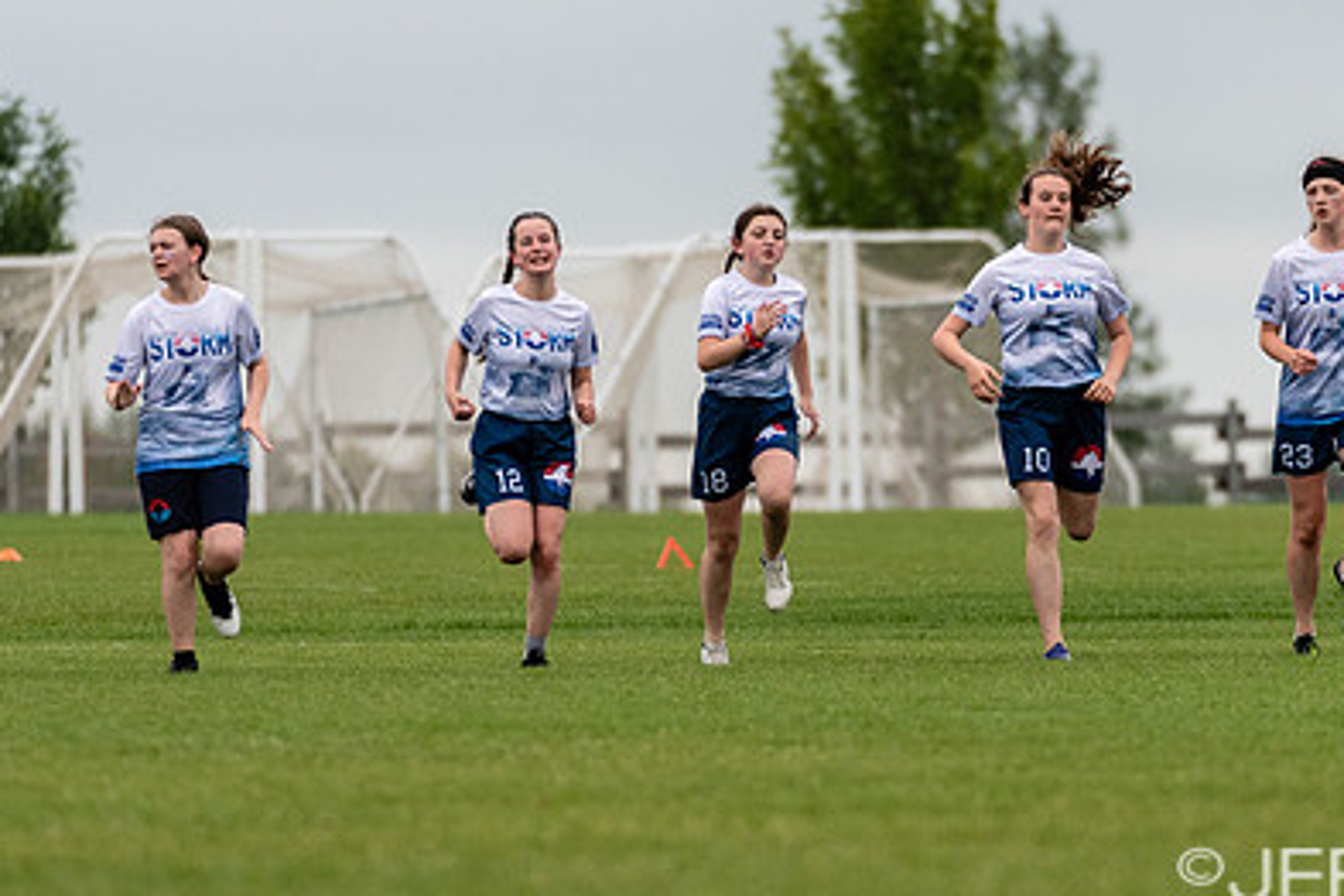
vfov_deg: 1.8
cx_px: 951
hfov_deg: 2.7
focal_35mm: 753
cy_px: 354
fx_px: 28110
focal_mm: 340
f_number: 4
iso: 1000
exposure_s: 1/2500
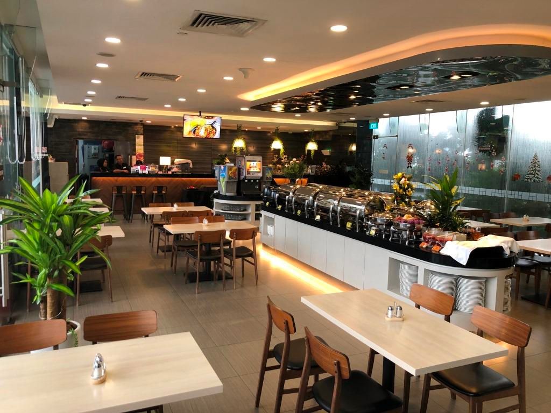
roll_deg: -0.5
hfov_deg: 63.4
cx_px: 276
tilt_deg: -5.8
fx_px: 446
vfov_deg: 49.7
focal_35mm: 28
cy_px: 206
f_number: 1.8
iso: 40
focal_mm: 3.99
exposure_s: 1/20
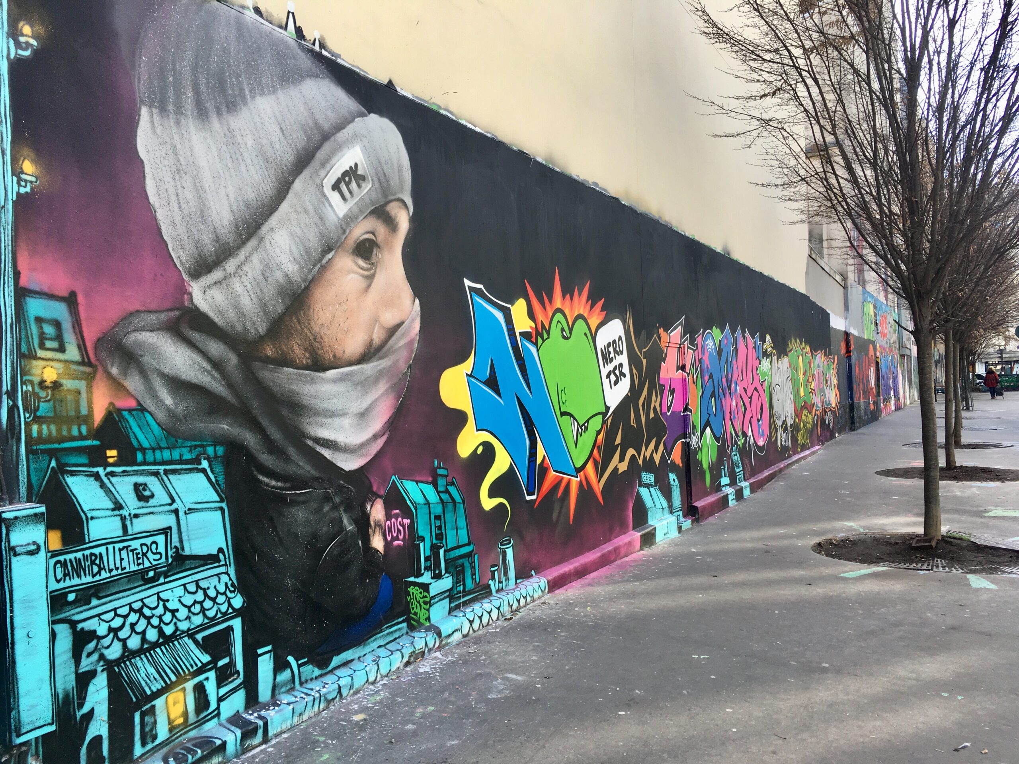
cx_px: 510
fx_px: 854
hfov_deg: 61.7
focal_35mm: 29
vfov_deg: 48.2
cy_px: 382
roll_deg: +1.9
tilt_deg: +1.4
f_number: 2.2
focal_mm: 4.15
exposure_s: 1/220
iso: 25
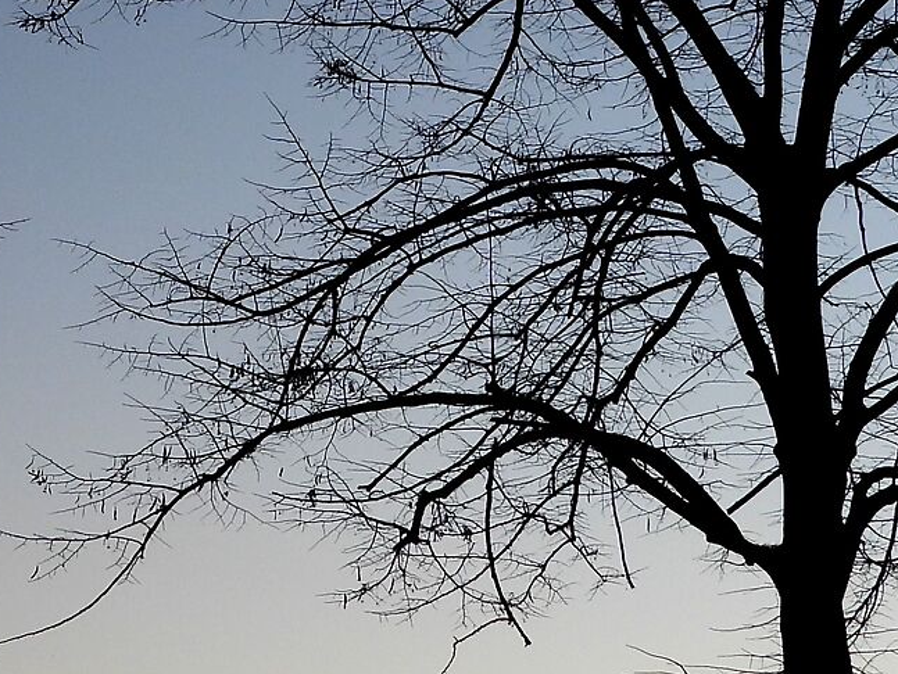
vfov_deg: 9.7
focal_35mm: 152
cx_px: 24
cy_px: 105
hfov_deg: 12.8
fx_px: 3945
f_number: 3.2
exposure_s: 1/640
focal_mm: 7.4
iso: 100
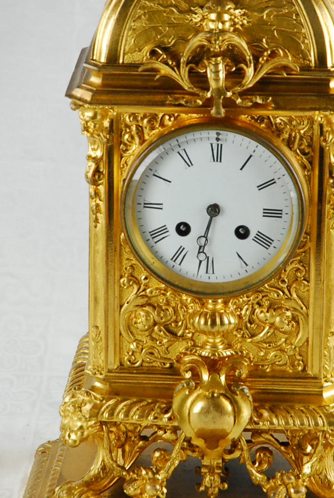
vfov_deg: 9.2
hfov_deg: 6.2
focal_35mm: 224
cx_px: 213
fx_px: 3108
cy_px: 155
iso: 1250
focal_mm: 70
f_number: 7.1
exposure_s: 1/800
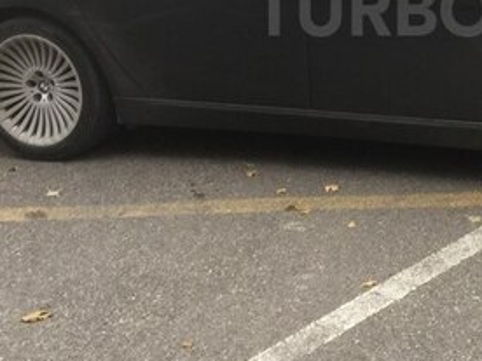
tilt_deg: -12.8
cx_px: 433
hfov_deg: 25.5
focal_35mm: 74
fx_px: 1030
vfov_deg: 19.4
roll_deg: +1.3
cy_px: 10
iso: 32
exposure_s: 1/50
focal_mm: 3.3
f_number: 2.4
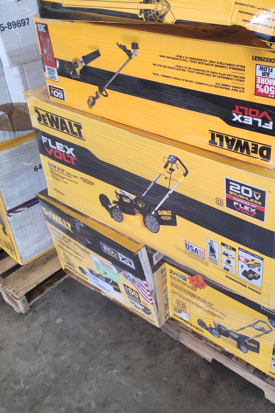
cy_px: 173
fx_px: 401
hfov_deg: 37.1
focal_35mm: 35
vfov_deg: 54.2
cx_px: 199
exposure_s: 1/120
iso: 500
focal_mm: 3.08
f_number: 2
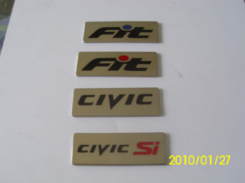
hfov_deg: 50.1
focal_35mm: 37
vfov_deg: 38.7
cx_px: 122
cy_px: 92
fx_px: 262
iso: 50
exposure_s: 1/8
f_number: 3
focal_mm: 6.2
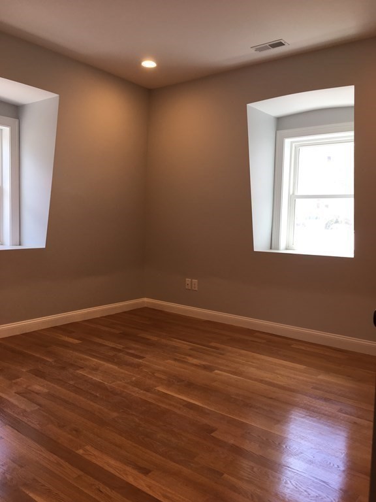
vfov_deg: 61.7
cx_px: 188
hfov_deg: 48.2
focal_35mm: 29
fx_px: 420
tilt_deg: -6.0
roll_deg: -1.8
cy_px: 251
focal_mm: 4.15
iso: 25
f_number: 2.2
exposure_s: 1/40
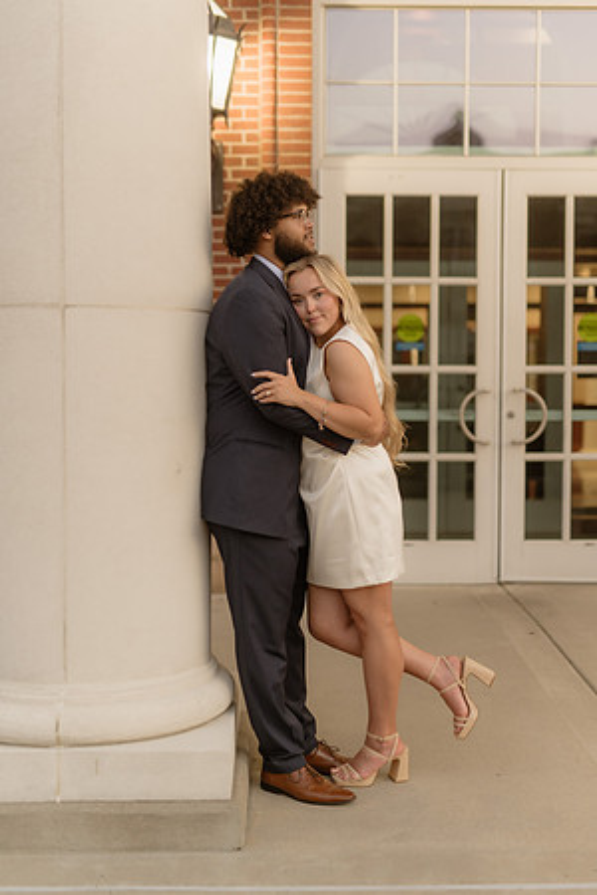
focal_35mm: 50
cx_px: 298
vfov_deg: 39.6
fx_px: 1244
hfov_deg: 27.0
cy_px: 448
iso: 250
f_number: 1.4
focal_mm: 50
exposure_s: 1/160
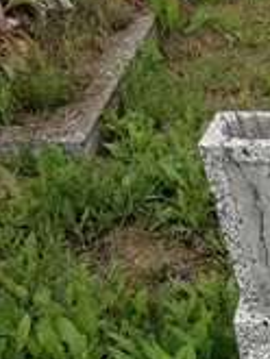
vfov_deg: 16.5
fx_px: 1049
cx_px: 483
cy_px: 631
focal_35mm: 101
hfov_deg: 13.2
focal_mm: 3.21
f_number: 2.2
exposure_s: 1/819
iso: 50
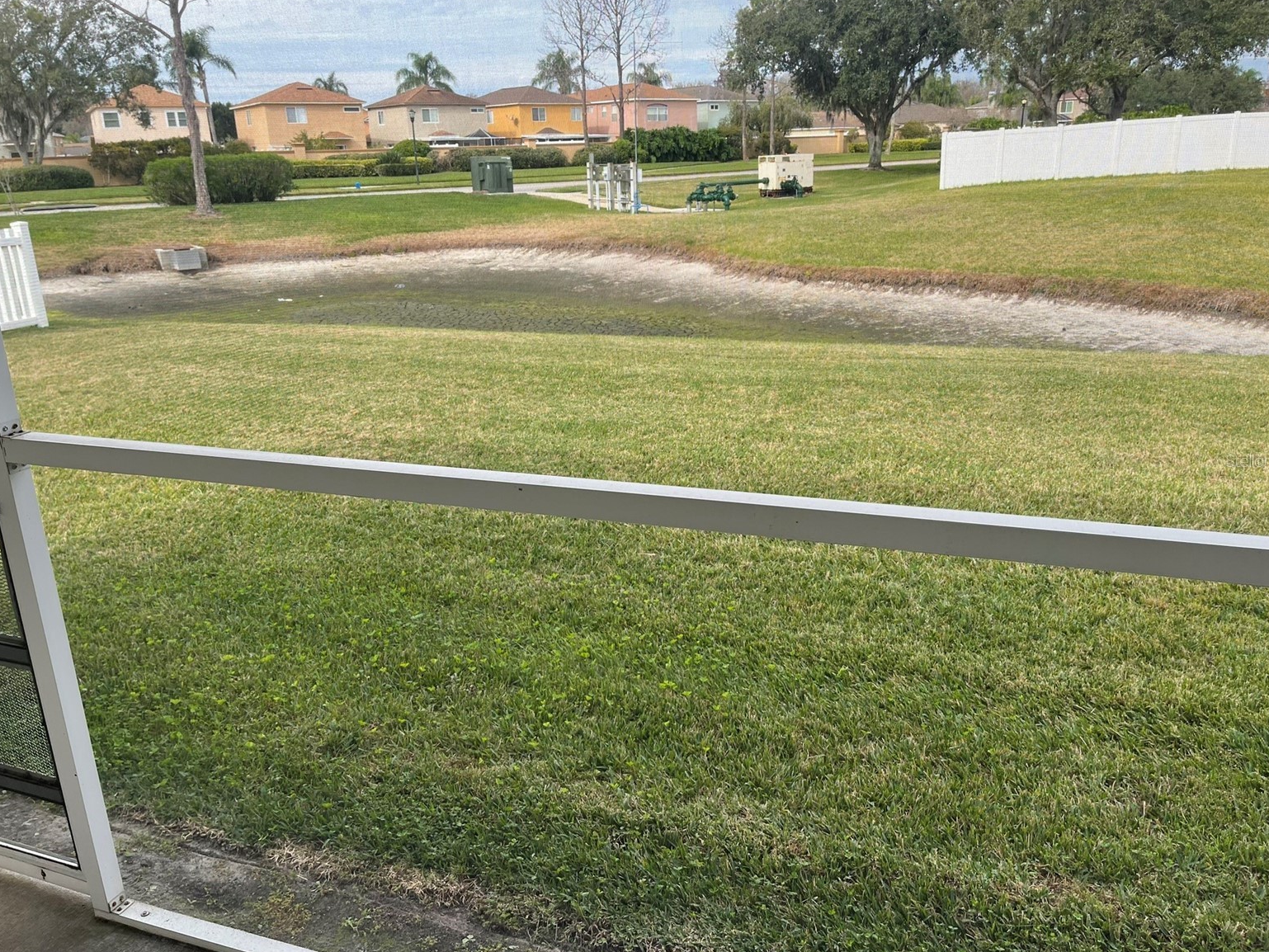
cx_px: 644
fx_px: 953
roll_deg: +2.7
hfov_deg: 67.3
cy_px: 460
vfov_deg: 53.1
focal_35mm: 26
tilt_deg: -15.6
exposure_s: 1/867
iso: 32
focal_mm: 5.1
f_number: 1.6
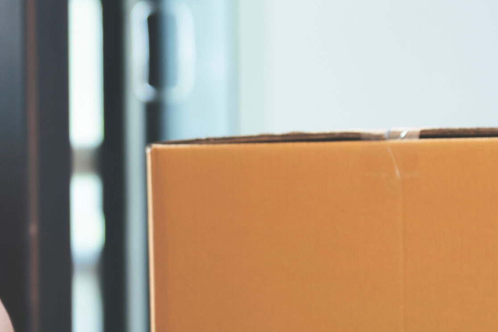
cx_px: 171
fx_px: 2697
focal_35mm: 195
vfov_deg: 7.0
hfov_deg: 10.5
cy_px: 289
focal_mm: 56.5
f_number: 4
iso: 400
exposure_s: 1/80
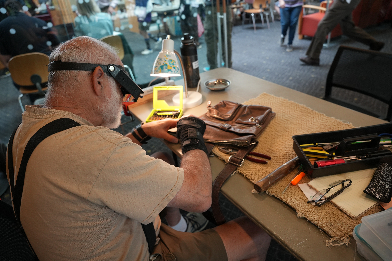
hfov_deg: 73.7
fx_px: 261
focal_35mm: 24
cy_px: 130
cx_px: 196
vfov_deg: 53.1
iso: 1250
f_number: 4
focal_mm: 24
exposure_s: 1/160
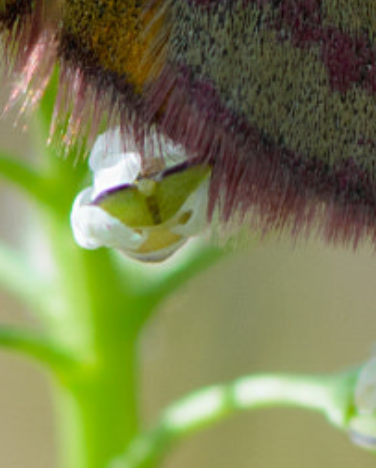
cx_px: -157
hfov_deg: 1.7
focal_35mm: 934
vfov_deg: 2.1
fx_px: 12968
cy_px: -70
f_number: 8
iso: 200
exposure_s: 1/320
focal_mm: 105
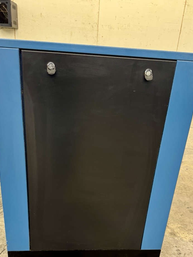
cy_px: 170
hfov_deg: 42.9
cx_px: 90
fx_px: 245
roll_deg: -5.3
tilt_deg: -23.2
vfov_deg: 54.3
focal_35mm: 33
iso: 250
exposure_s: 1/60
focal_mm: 6.76
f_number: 1.78
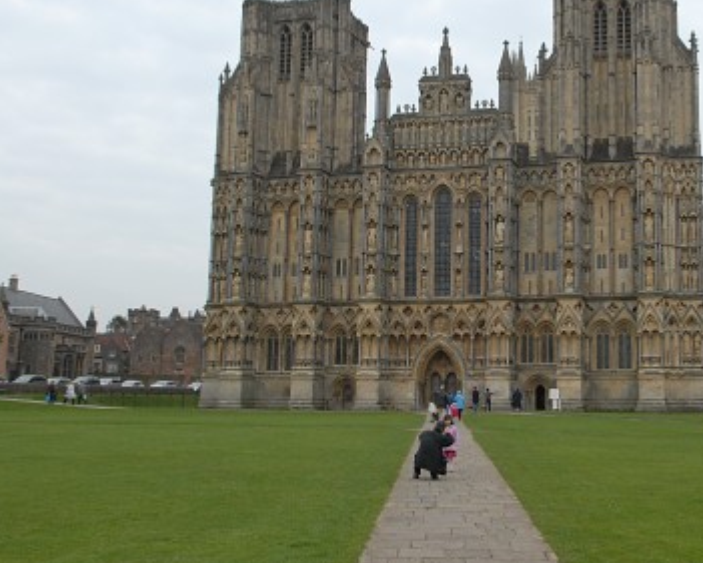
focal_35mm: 49
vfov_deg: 30.8
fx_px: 1020
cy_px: 259
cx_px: 536
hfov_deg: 37.0
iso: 200
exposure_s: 1/160
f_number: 9
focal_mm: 22
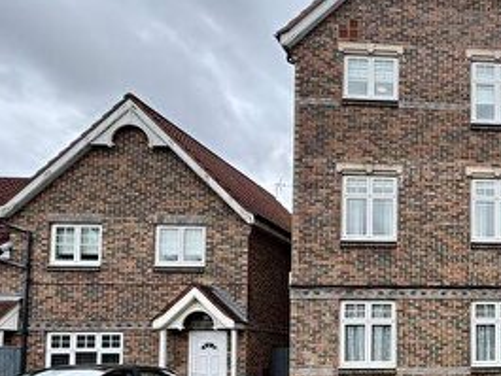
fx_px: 536
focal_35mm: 37
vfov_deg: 36.5
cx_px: 556
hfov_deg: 40.2
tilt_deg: +3.1
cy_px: 333
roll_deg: +1.0
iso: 40
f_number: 2.2
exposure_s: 1/357
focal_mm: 2.22
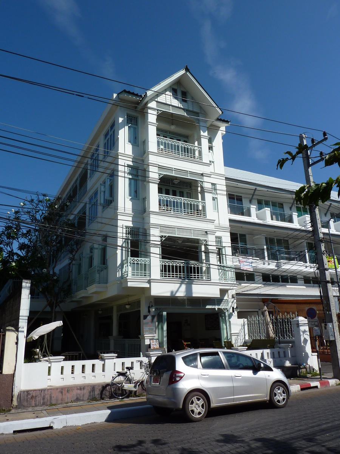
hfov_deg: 54.9
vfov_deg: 69.4
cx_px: 170
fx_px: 327
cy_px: 227
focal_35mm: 25
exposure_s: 1/500
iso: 80
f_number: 5.6
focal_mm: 4.1
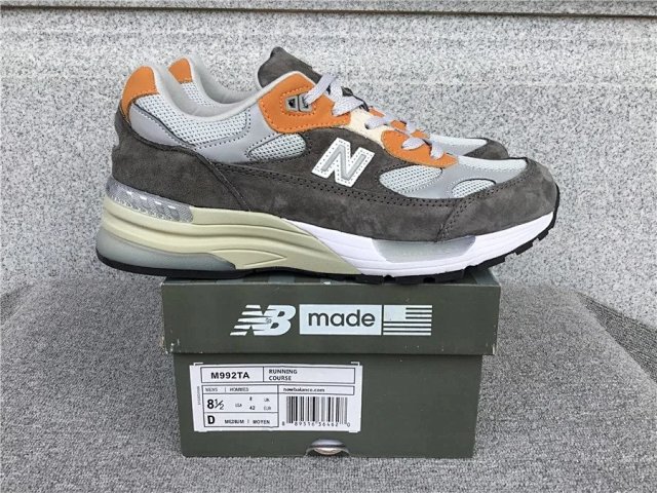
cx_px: 328
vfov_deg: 45.4
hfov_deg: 58.4
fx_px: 588
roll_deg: -0.5
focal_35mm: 31
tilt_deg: -19.1
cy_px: 246
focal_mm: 3.3
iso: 25
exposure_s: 1/345
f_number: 2.4
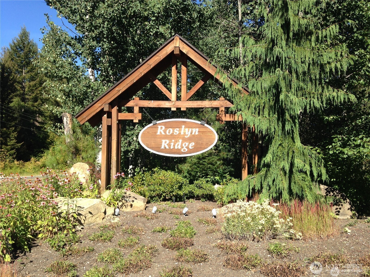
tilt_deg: +3.5
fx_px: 353
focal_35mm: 33
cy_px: 138
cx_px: 185
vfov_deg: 42.9
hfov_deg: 55.4
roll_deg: +0.4
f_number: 2.4
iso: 50
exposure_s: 1/786
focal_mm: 4.12
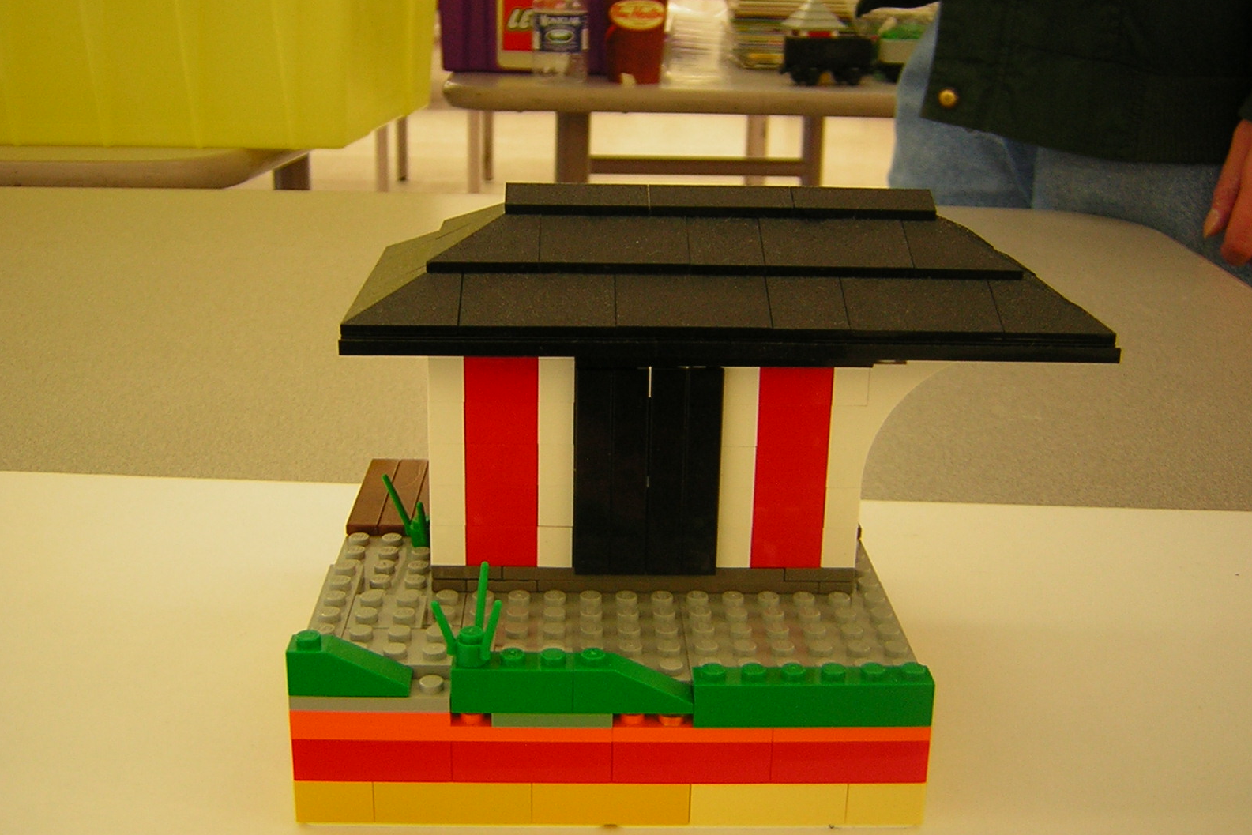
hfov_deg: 46.4
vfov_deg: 31.9
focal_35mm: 42
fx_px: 1461
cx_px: 629
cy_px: 393
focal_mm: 5.2
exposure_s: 1/5.8
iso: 55
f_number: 2.7
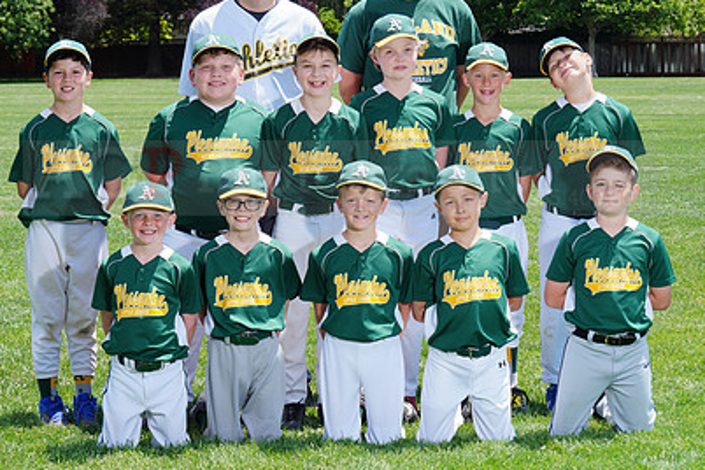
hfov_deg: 20.2
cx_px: 317
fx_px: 1978
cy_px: 164
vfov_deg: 13.5
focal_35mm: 101
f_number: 11
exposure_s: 1/200
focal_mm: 70
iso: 200
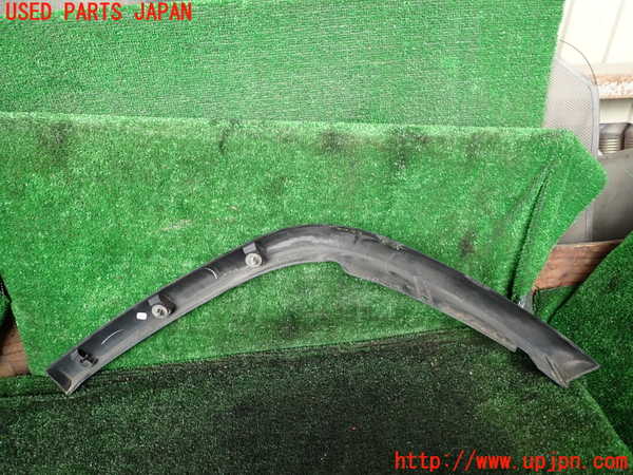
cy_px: 238
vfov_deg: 54.9
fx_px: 457
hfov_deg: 69.4
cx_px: 316
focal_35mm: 25
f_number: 2
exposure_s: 1/60
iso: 100
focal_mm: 4.5
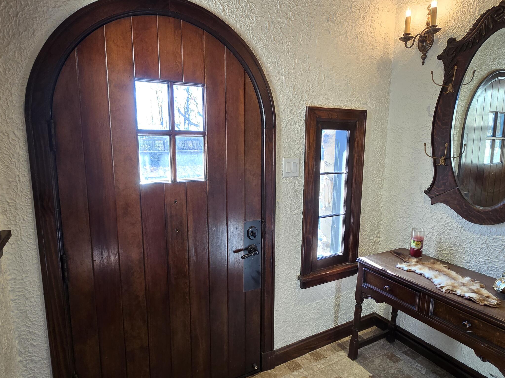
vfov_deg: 68.7
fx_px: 277
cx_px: 248
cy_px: 186
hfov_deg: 84.7
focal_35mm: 19
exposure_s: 1/60
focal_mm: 2.2
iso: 100
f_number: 2.2
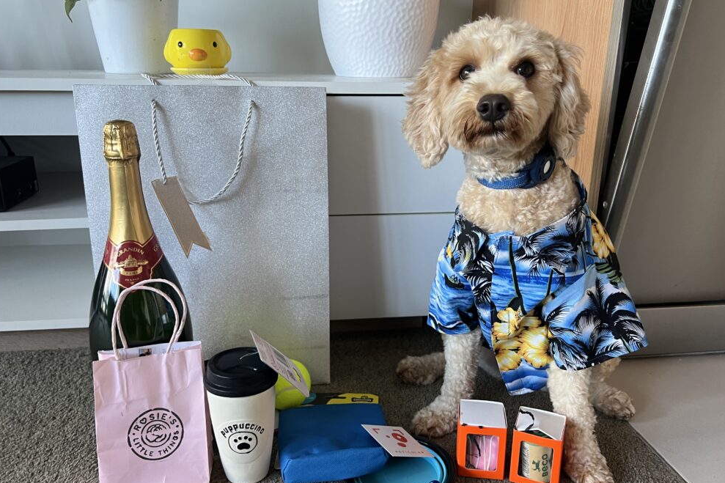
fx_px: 564
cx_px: 366
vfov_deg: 46.4
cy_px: 252
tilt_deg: -17.9
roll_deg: +0.0
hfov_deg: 65.5
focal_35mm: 28
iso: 125
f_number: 1.5
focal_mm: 5.7
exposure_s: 1/85
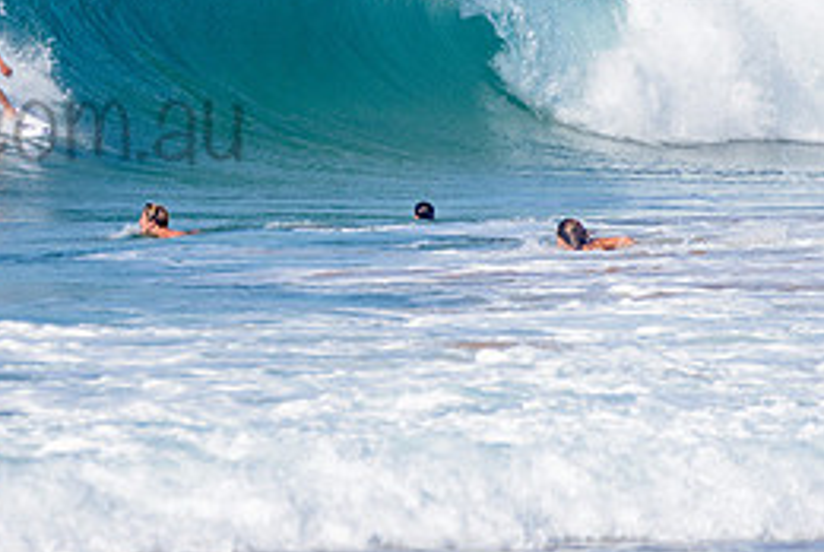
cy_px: 87
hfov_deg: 1.8
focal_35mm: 1114
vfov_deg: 1.2
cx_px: -92
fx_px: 25526
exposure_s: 1/2000
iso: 140
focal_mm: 500
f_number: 5.6
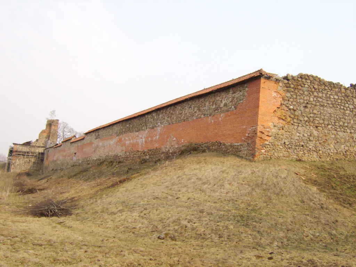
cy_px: 134
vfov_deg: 45.4
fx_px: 319
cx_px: 178
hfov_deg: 58.4
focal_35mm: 31
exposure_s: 1/917
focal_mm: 8.13
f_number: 5.6
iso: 400
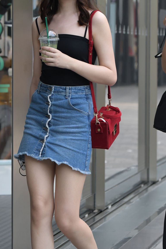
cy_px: 116
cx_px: 74
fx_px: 1528
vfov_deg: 9.3
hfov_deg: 6.2
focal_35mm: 221
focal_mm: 102
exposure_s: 1/800
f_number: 5
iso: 800
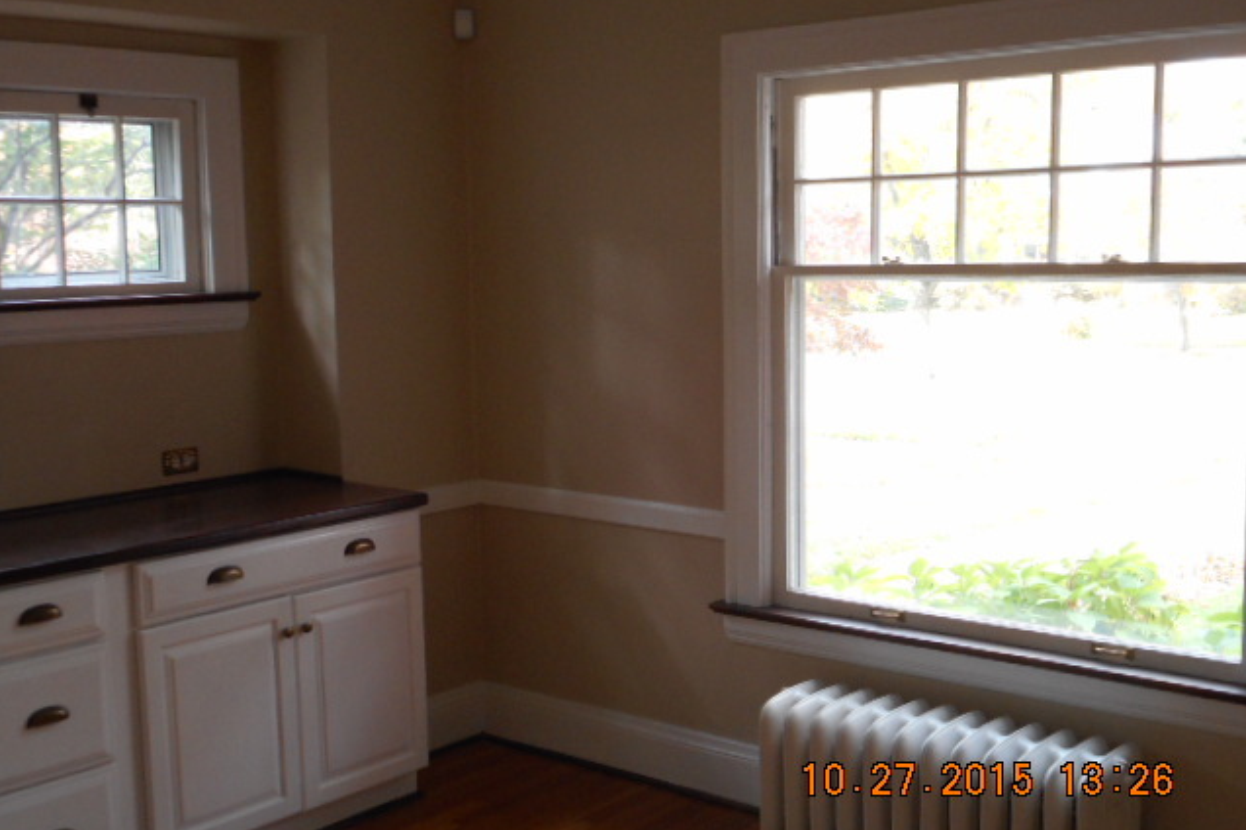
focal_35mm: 46
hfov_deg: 42.8
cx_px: 622
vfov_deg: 29.2
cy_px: 411
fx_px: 1591
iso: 250
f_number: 4.7
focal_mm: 7.9
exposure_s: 1/30
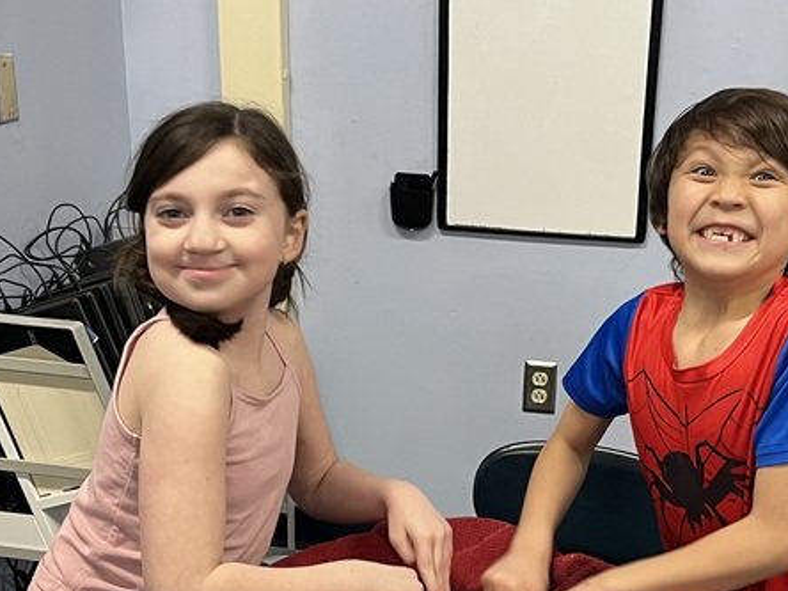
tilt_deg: -23.3
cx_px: 461
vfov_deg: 24.1
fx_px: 1366
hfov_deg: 32.1
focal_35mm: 60
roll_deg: -1.5
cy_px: 469
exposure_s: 1/60
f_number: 1.6
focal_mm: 5.1
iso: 160
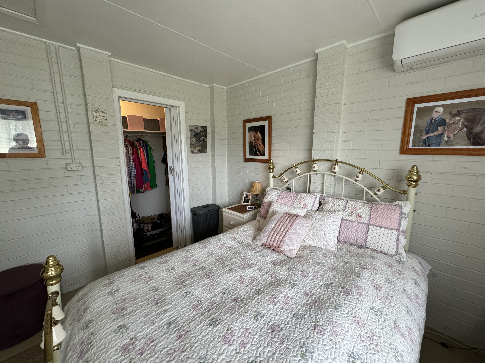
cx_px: 242
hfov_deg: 102.1
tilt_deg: -9.5
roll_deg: +0.0
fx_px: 196
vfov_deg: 85.7
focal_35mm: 14
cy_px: 182
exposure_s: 1/100
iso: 320
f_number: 2.2
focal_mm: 2.22
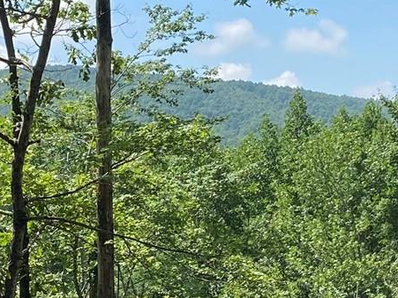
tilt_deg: +0.5
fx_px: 1356
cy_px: 184
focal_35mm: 118
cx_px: 173
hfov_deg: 16.7
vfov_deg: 12.5
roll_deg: +0.0
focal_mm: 4.25
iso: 32
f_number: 1.8
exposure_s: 1/1838
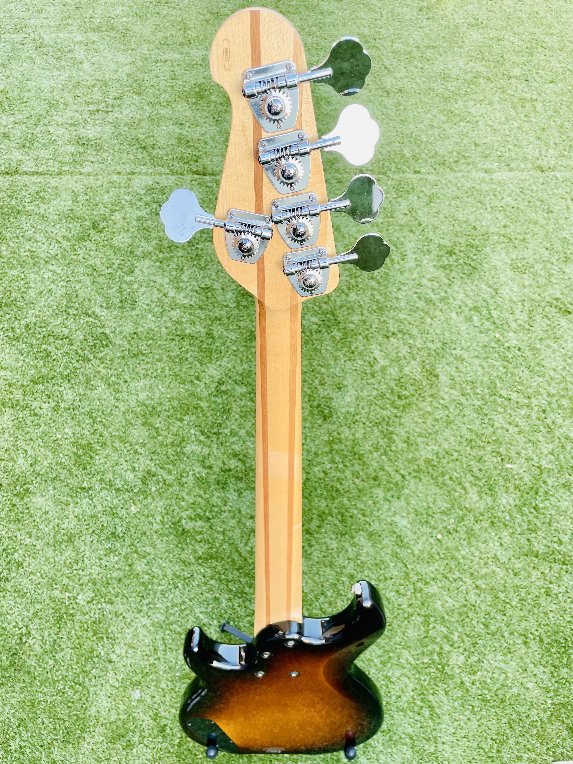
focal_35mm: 26
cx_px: 286
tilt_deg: -60.0
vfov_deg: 67.3
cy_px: 382
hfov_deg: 53.1
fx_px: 574
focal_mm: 4.2
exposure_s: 1/121
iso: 100
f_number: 1.6
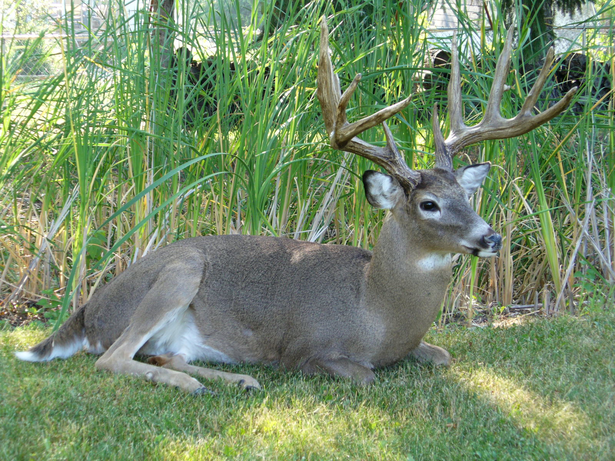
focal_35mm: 69
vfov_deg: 21.3
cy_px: 230
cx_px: 308
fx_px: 1226
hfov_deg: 28.2
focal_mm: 11.4
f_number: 3.2
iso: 80
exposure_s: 1/60
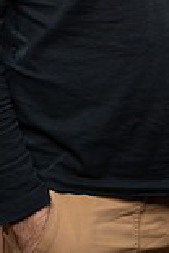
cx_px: 145
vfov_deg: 9.6
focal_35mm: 210
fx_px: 1479
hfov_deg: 6.5
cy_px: -107
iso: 320
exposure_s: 1/160
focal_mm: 73
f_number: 4
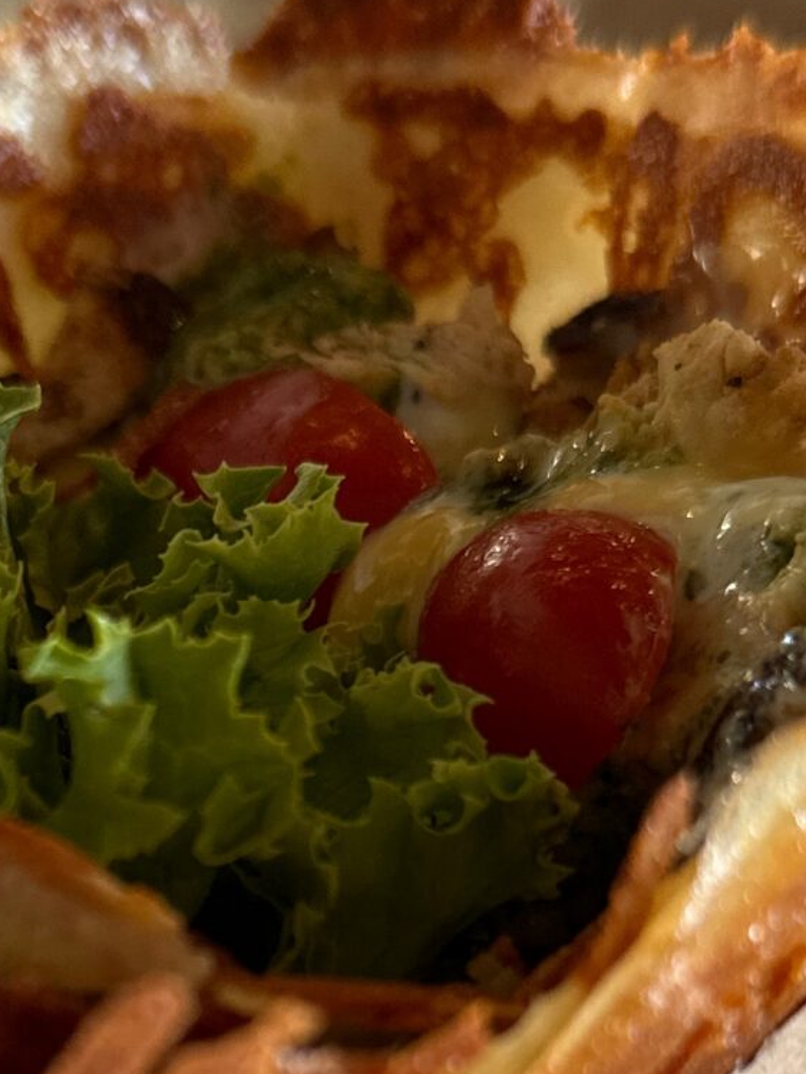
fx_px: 2545
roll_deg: +0.2
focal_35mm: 82
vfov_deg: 22.7
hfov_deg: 17.9
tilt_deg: -35.6
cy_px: 1128
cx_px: 258
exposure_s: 1/60
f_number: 1.78
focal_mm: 6.86
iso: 125
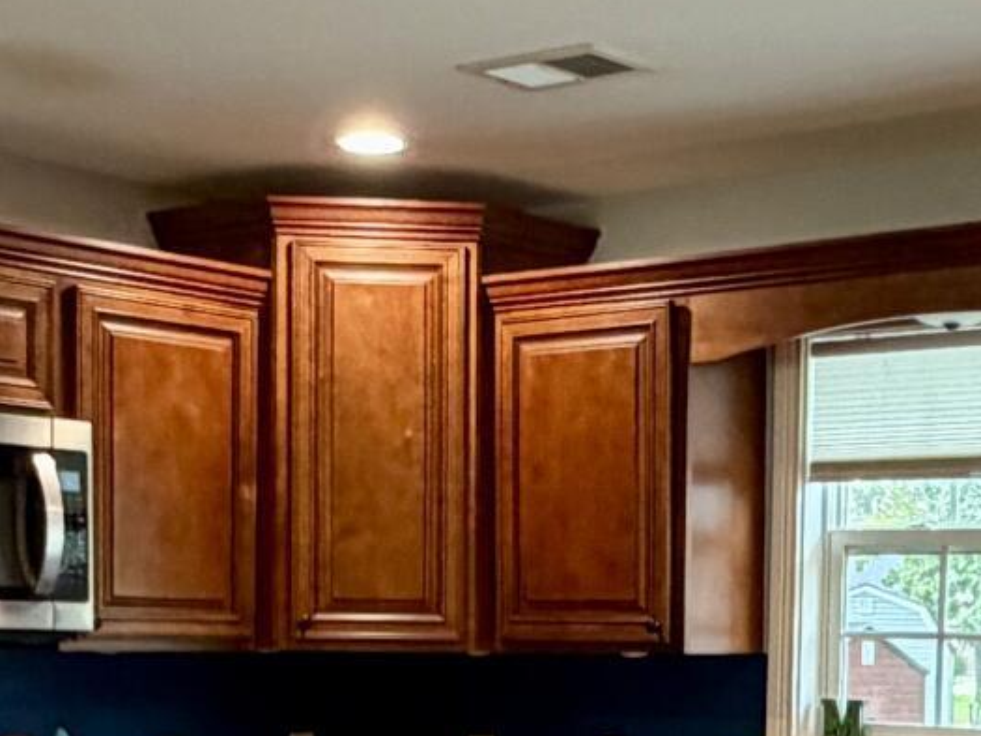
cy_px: 794
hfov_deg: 24.3
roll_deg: +1.0
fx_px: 2268
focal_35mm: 80
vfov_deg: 17.8
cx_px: 647
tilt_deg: -4.3
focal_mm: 2.22
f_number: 2.2
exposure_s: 1/60
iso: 200
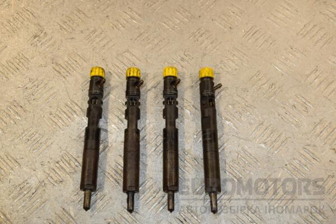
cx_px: 168
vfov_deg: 25.8
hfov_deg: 37.9
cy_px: 112
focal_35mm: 52
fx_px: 490
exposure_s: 1/200
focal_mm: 35
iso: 800
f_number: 7.1
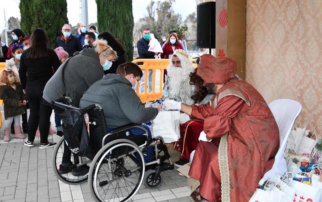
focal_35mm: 37
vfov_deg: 34.4
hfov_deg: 52.7
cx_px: 161
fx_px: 325
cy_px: 94
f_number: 3.8
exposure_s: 1/60
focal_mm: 24
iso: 2800
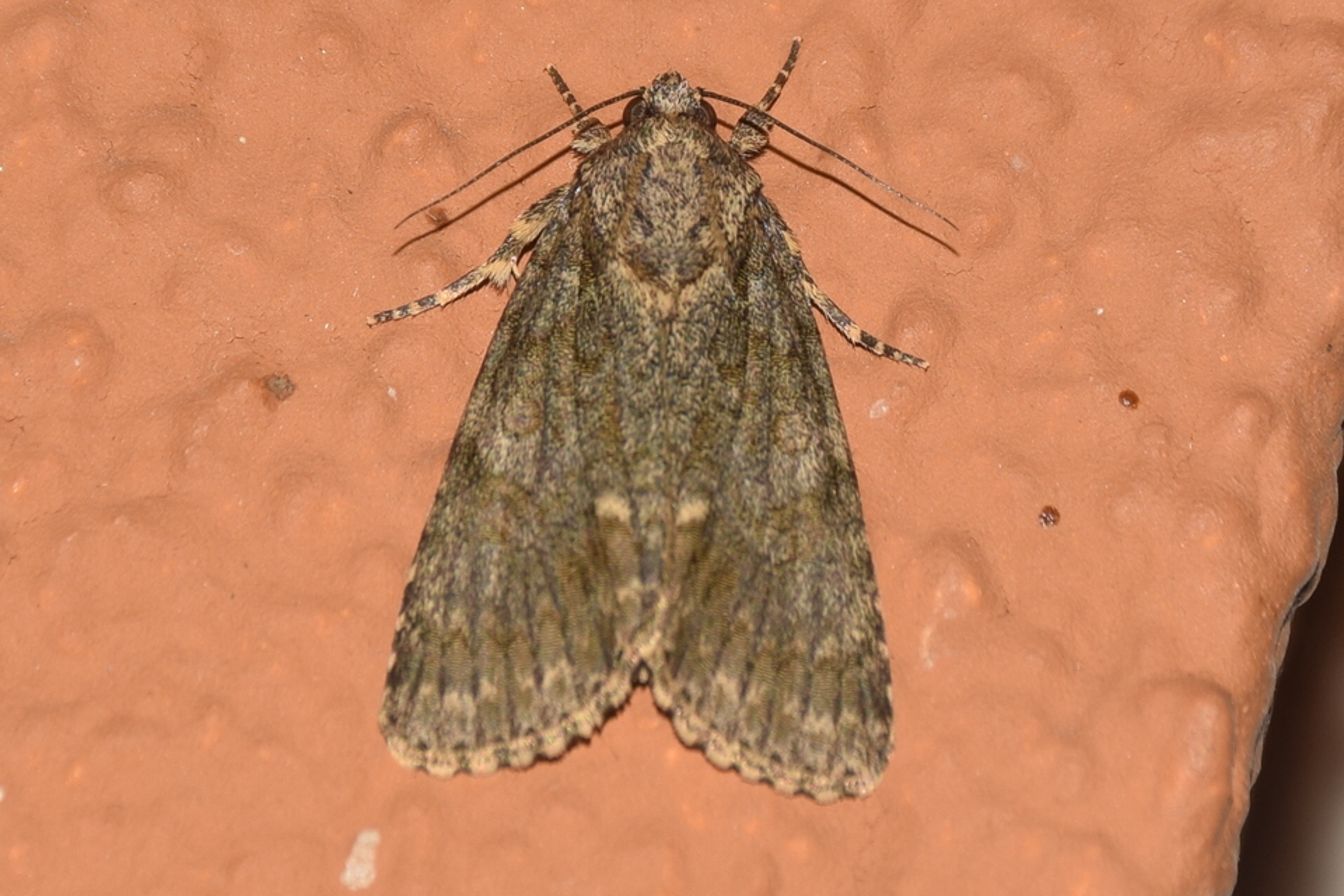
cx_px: 672
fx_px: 7839
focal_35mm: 210
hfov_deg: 9.8
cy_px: 448
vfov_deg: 6.5
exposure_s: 1/160
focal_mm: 140
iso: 100
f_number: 13
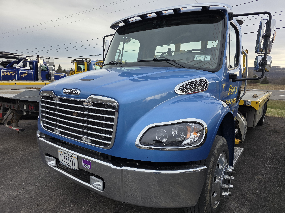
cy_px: 106
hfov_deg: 73.9
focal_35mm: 23
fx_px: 189
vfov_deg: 58.9
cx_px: 142
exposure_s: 1/180
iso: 80
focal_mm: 6.3
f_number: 1.7
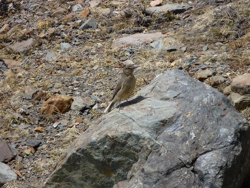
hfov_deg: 11.1
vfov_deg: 8.3
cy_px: 94
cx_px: 125
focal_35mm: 178
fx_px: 1286
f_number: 5.9
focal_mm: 26
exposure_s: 1/320
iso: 80
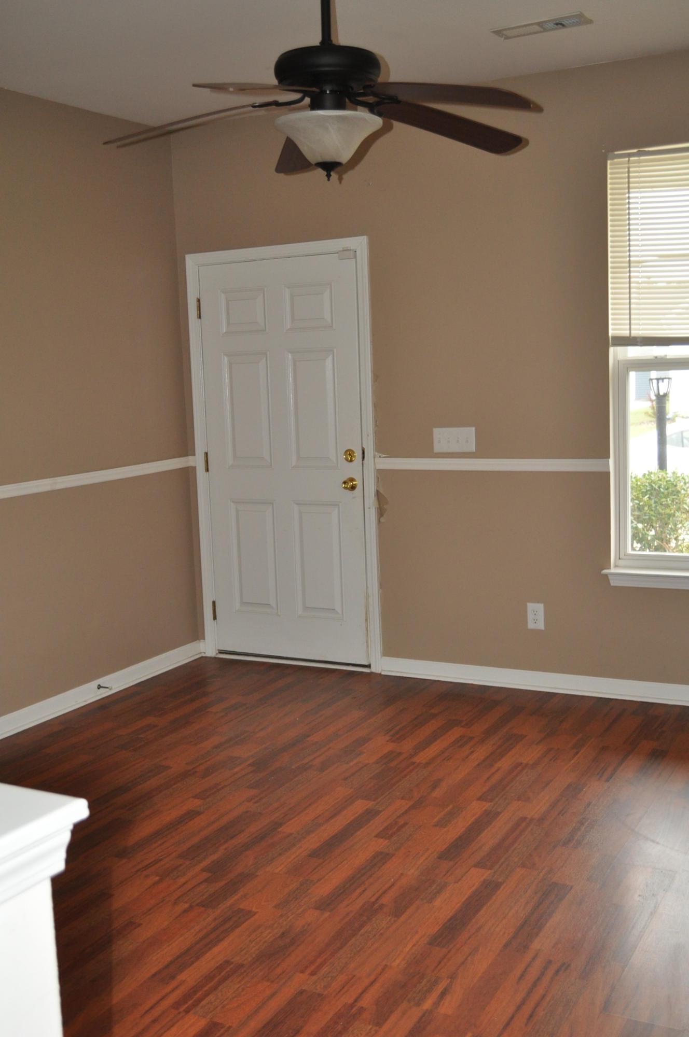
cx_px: 344
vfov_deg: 49.6
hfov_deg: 34.1
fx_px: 1123
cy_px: 518
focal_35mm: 39
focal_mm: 26
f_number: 4.2
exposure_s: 1/60
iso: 800
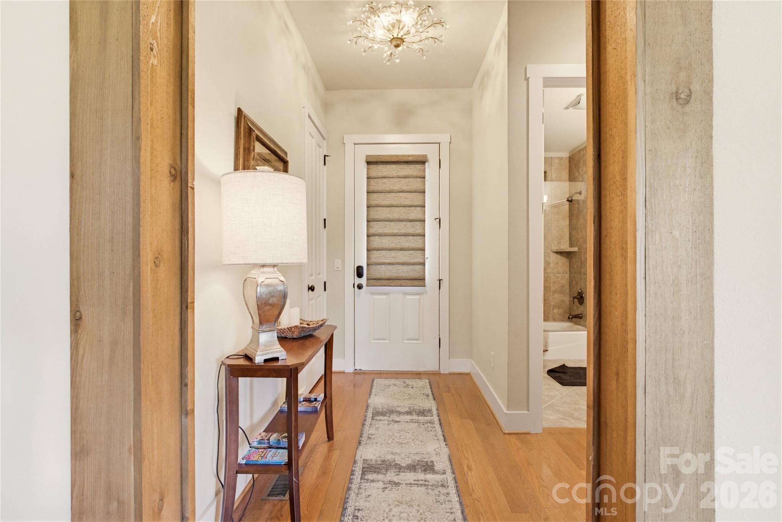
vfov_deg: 73.7
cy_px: 261
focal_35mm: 16
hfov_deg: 96.7
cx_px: 391
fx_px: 348
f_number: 8
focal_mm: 11
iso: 100
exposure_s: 3.2
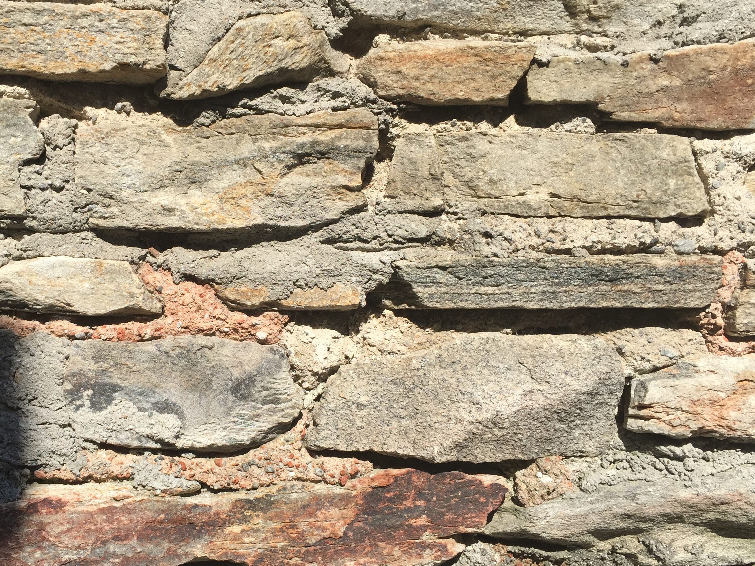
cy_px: 298
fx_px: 873
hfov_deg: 46.2
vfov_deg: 36.0
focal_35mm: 40
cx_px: 266
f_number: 2.2
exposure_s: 1/1980
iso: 32
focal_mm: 4.15
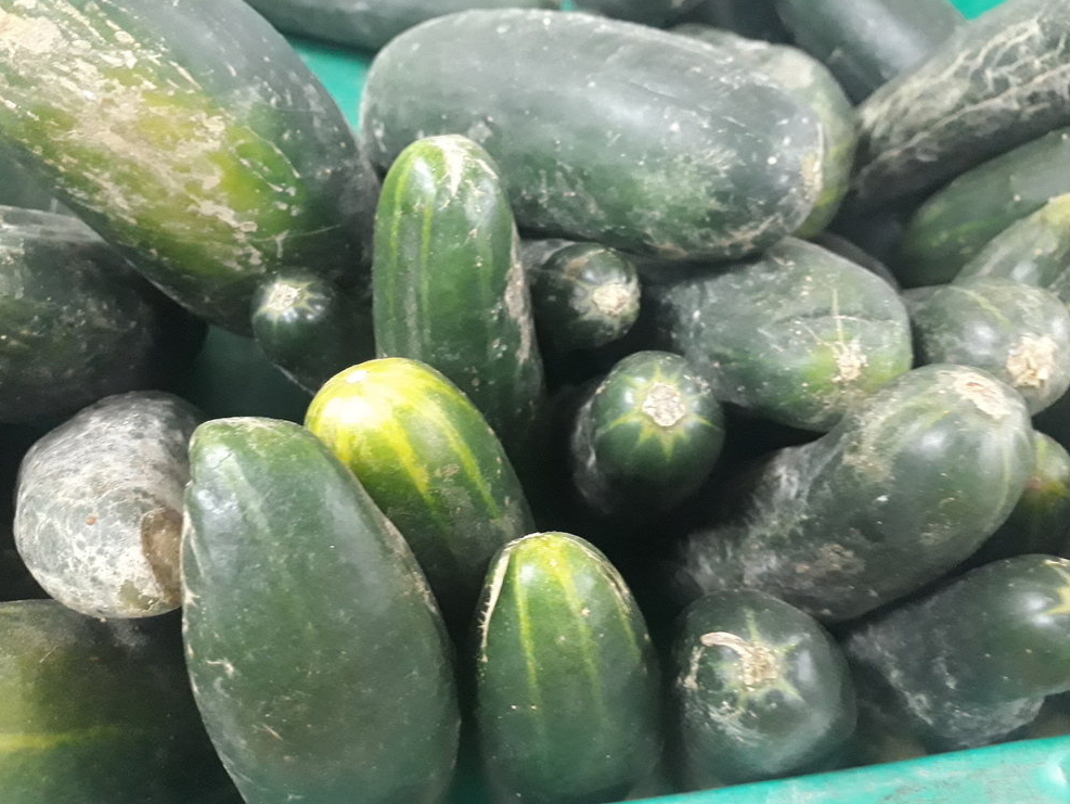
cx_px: 527
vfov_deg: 49.8
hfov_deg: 63.4
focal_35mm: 28
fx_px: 866
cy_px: 395
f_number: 1.9
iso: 500
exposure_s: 1/15
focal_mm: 3.6
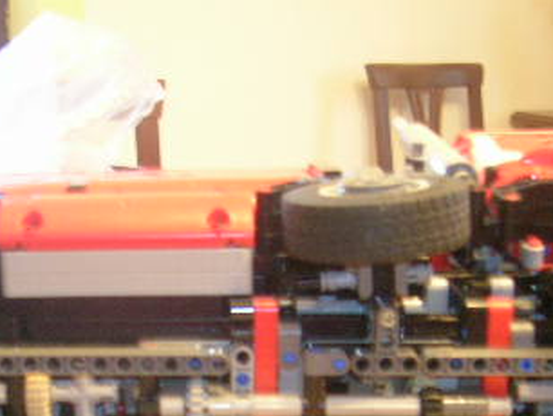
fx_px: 1135
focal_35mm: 71
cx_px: 186
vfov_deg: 20.0
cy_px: 430
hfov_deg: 27.2
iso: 200
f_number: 2.9
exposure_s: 1/1.9
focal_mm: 5.7
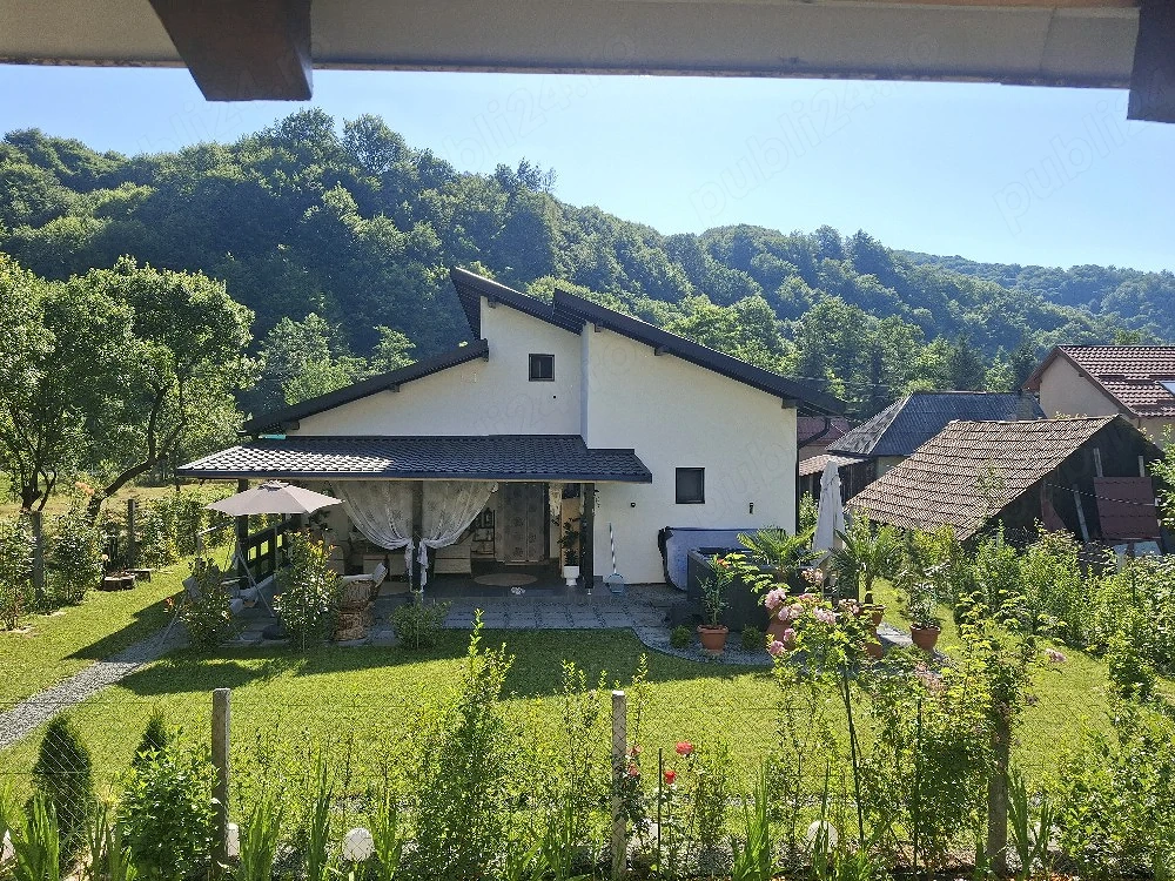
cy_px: 440
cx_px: 588
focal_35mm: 25
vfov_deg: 54.9
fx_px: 849
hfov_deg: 69.4
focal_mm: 4.69
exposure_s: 1/2000
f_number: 1.8
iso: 32
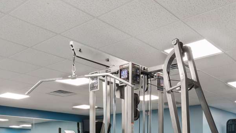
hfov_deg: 48.4
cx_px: 119
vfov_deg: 26.0
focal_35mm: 42
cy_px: 149
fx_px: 263
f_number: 9
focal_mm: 16
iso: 100
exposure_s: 1/4
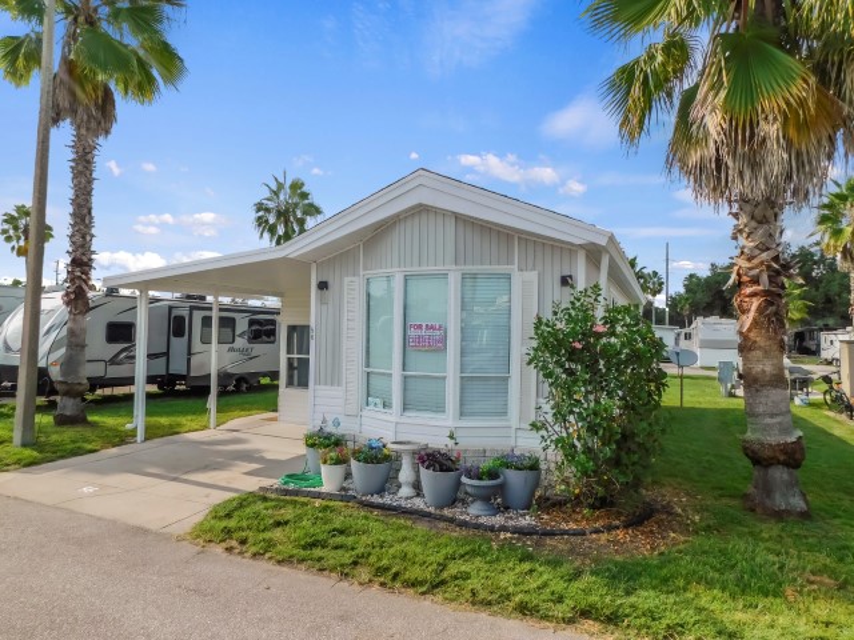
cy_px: 320
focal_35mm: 23
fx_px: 567
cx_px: 427
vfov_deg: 58.9
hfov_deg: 73.9
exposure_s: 1/1000
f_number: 3
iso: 125
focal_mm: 4
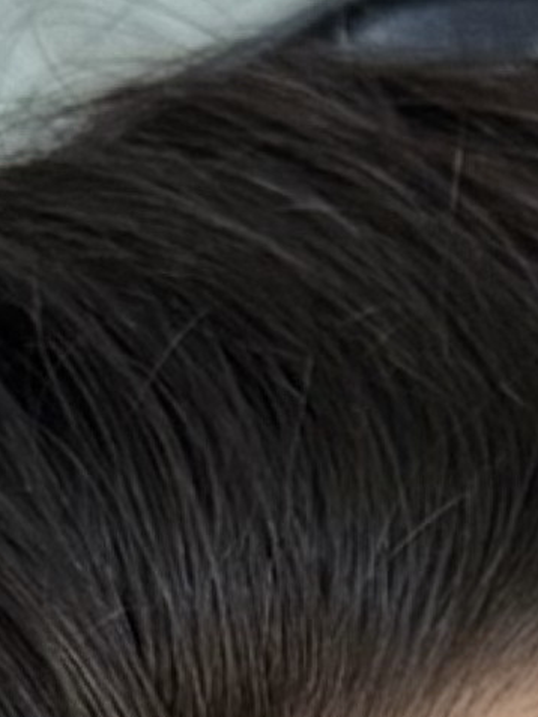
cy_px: 1413
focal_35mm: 203
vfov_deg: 9.2
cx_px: 818
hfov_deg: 7.2
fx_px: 4205
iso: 250
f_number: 1.78
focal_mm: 6.76
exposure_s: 1/49
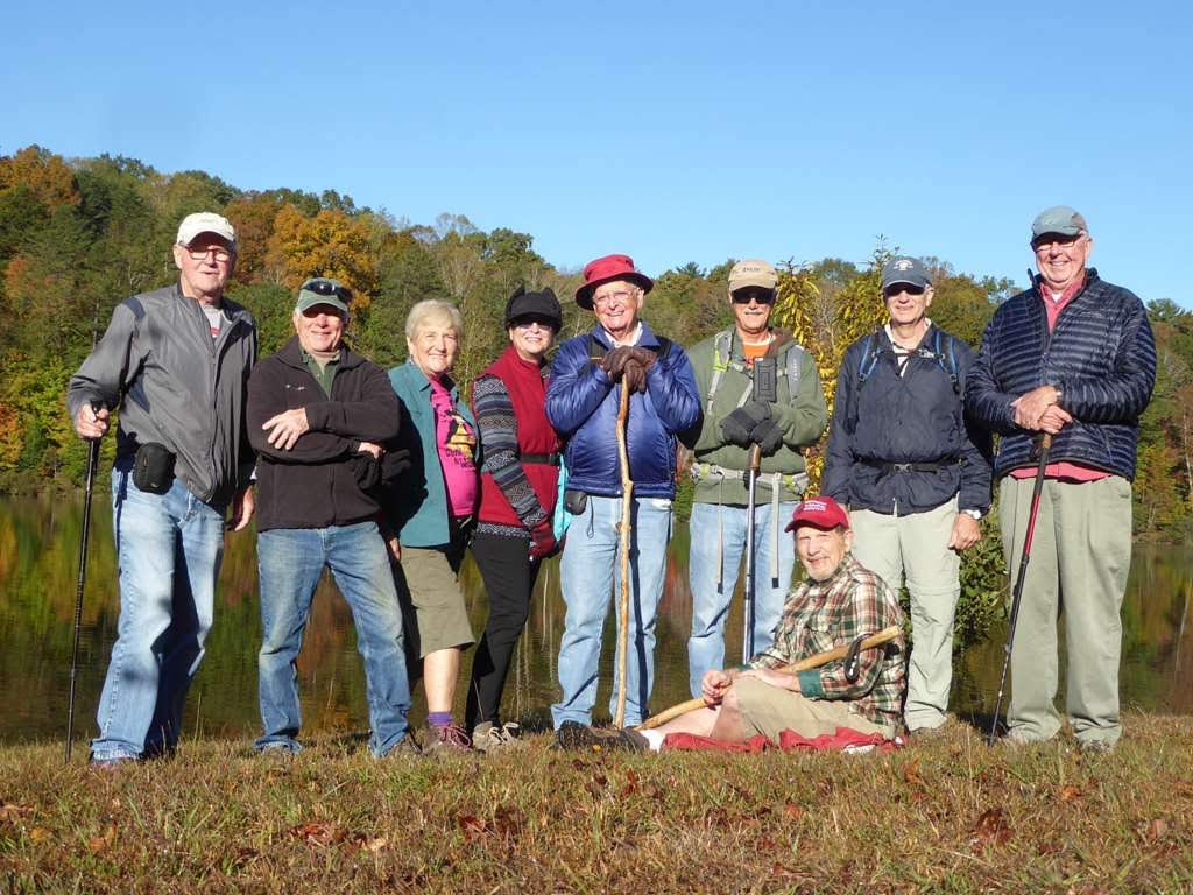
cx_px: 596
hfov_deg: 38.2
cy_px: 448
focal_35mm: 50
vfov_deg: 29.1
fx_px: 1723
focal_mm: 9
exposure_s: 1/500
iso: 100
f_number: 4.1
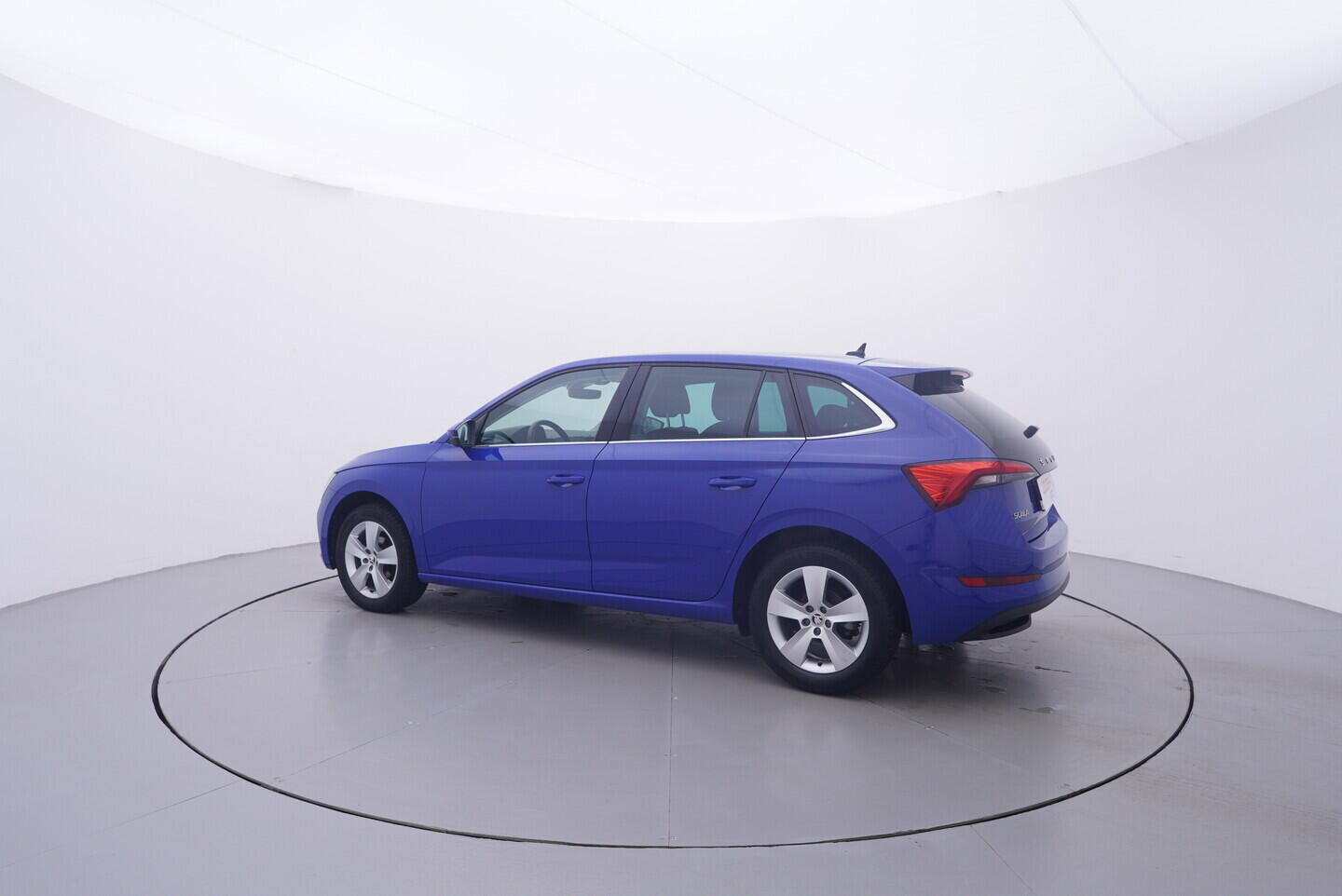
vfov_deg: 56.2
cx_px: 671
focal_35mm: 22
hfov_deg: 77.3
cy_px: 448
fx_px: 839
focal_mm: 15
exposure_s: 1/80
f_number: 5
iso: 200
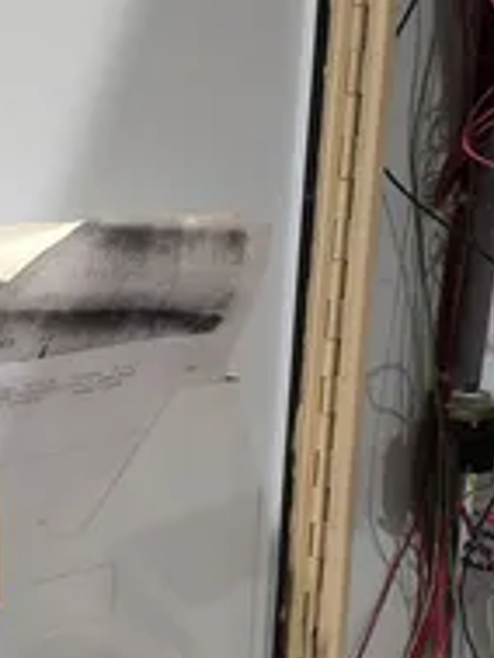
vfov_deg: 35.7
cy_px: 446
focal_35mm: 53
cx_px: 66
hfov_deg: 26.8
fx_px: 1007
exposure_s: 1/120
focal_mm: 5.43
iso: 433
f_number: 1.89
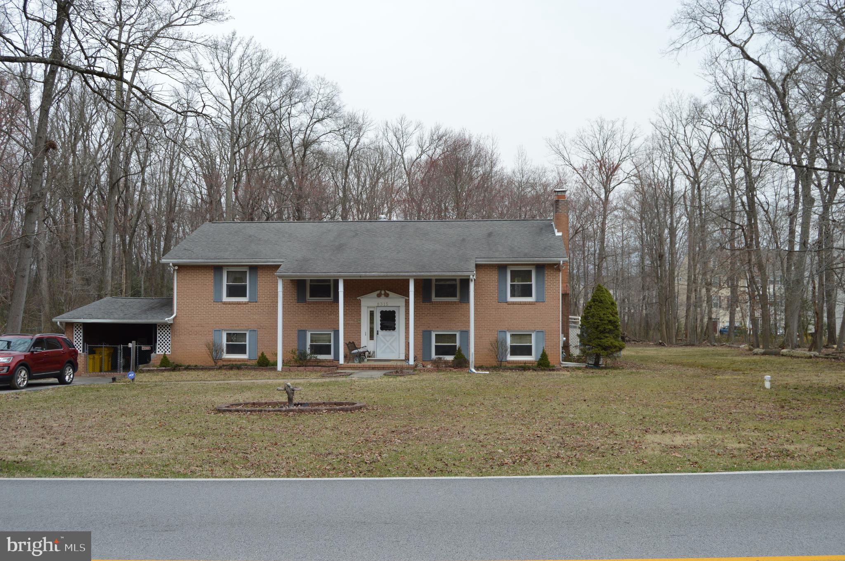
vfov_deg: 39.9
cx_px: 422
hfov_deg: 57.3
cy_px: 280
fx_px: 774
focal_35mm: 33
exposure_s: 1/200
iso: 100
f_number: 7.1
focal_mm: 22
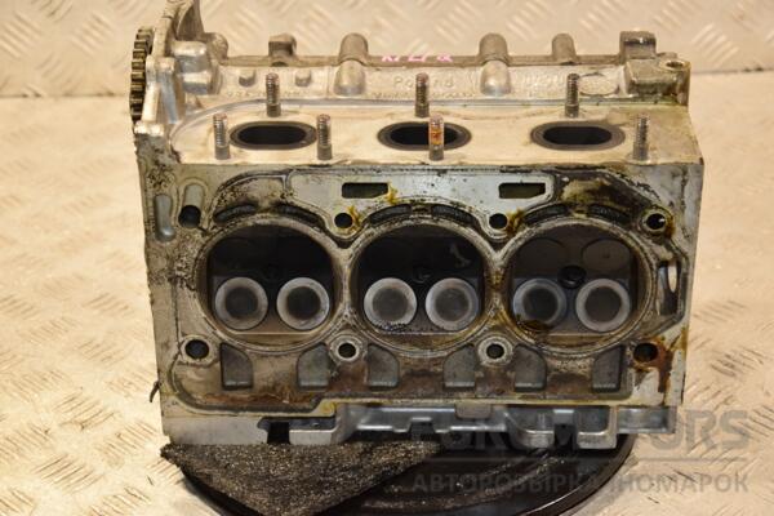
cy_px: 258
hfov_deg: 26.0
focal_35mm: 78
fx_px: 1677
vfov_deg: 17.5
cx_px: 387
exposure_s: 1/125
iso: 800
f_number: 5
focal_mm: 52
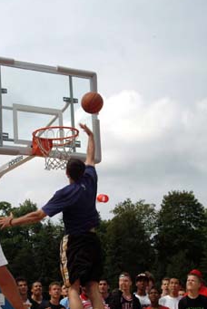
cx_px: 56
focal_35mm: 87
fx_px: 749
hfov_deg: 15.7
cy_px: 208
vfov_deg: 23.2
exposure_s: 1/500
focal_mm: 36
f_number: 11
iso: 200
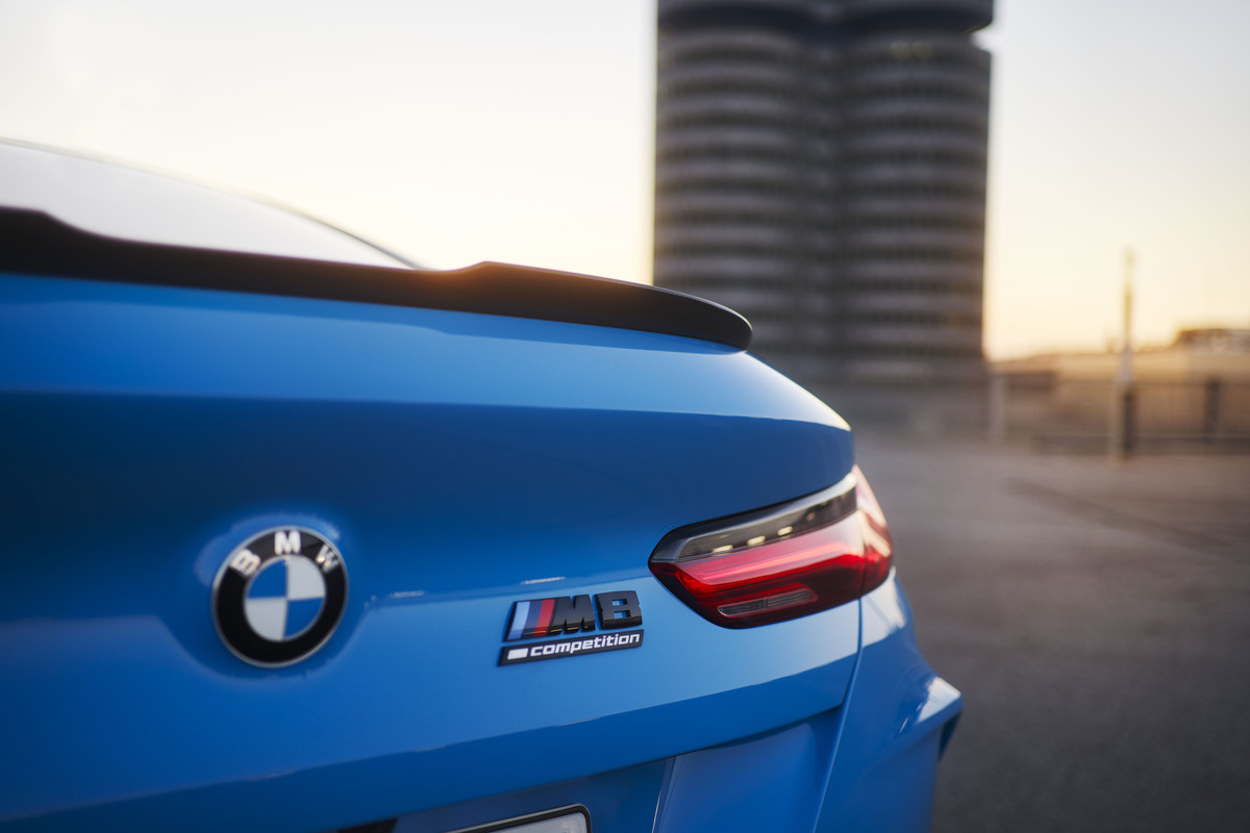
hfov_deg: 54.4
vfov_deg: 37.9
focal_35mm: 35
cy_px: 416
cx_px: 625
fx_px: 1215
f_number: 1.8
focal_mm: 35
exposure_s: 1/250
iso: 100
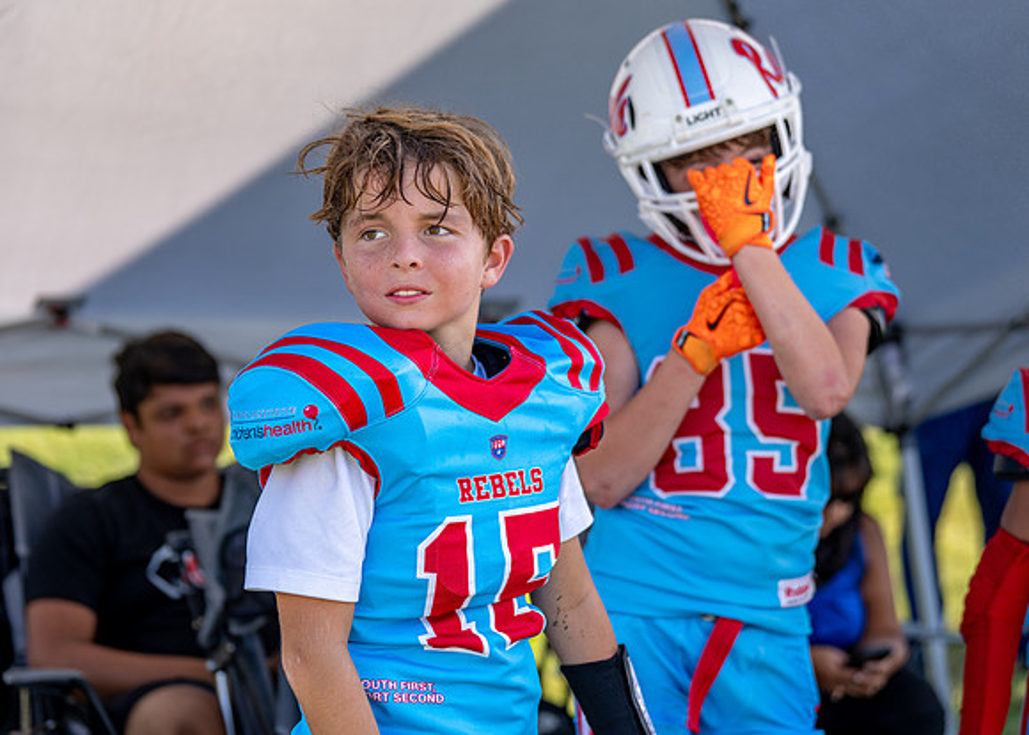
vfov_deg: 15.0
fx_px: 2792
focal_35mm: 96
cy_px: 358
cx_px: 486
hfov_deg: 20.9
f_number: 2.8
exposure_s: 1/800
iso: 125
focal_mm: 77
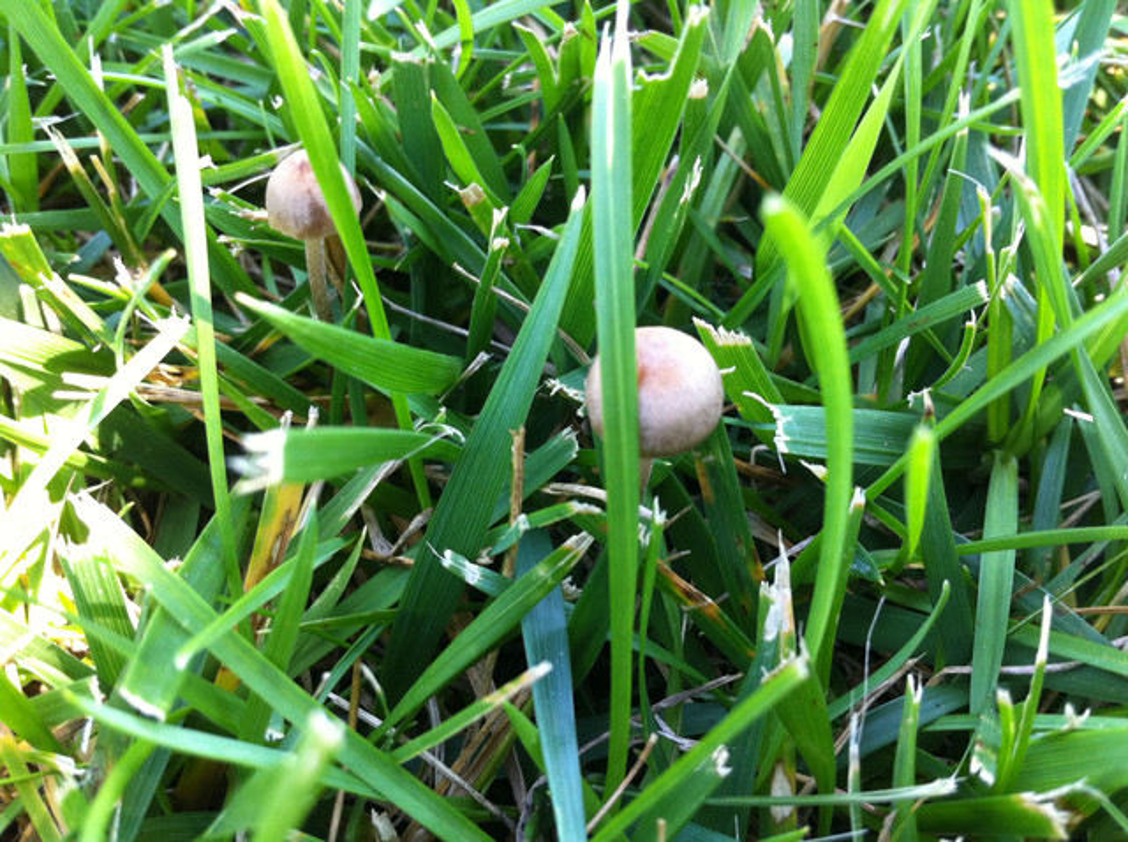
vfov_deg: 40.6
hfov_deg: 52.7
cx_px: 564
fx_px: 1139
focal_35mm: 35
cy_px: 421
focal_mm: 3.85
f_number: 2.8
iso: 100
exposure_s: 1/50
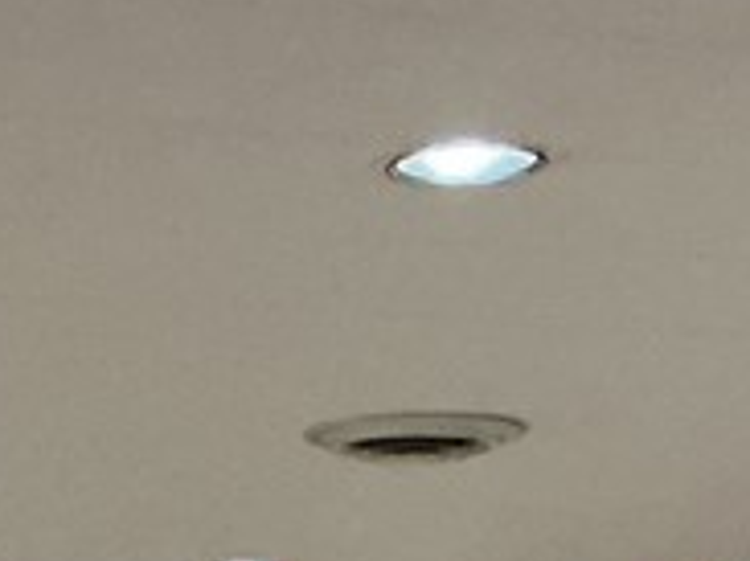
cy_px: 1540
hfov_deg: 12.2
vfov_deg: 8.1
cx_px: 172
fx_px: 3508
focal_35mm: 162
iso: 320
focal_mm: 3
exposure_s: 1/30
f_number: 1.8
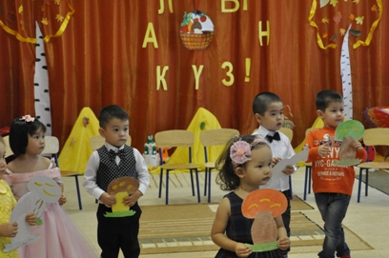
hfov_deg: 25.4
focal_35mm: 80
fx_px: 863
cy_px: 187
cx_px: 225
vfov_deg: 16.9
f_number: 4.2
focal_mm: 34
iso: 1600
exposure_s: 1/125
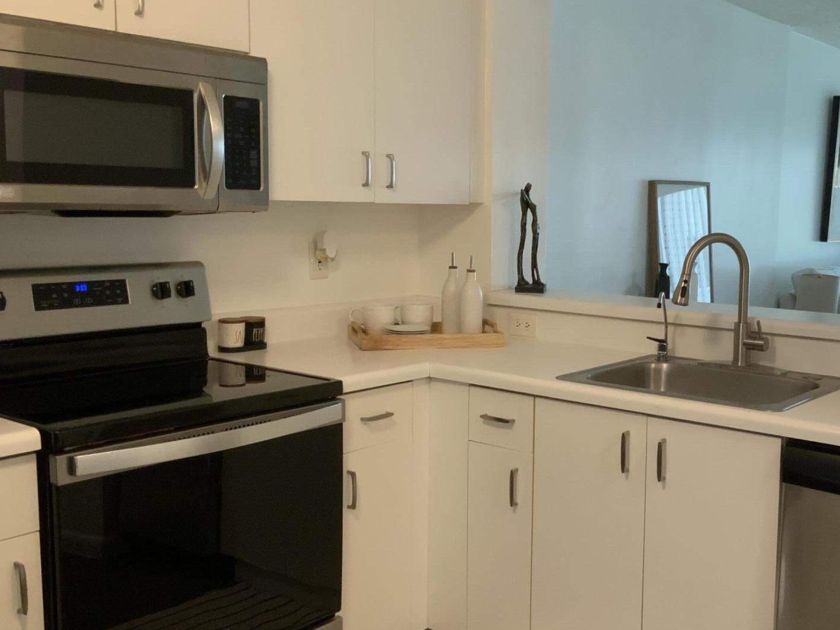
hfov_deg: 45.5
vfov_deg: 35.1
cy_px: 327
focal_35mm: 41
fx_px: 995
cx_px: 508
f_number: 1.8
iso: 160
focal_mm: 3
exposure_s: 1/60
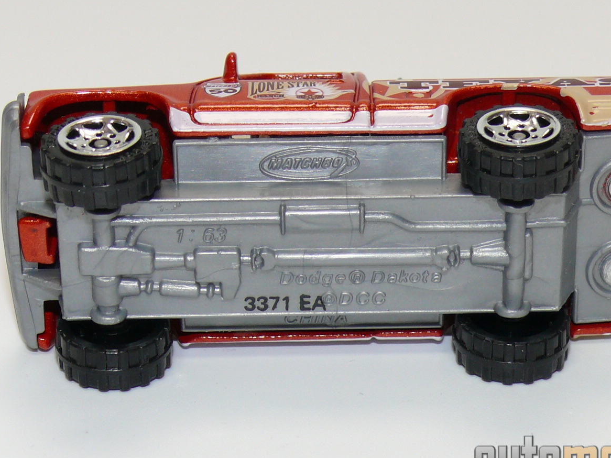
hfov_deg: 14.1
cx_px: 353
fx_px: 2471
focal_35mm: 140
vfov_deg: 10.6
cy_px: 191
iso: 100
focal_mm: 13.3
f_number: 4
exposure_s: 1/30
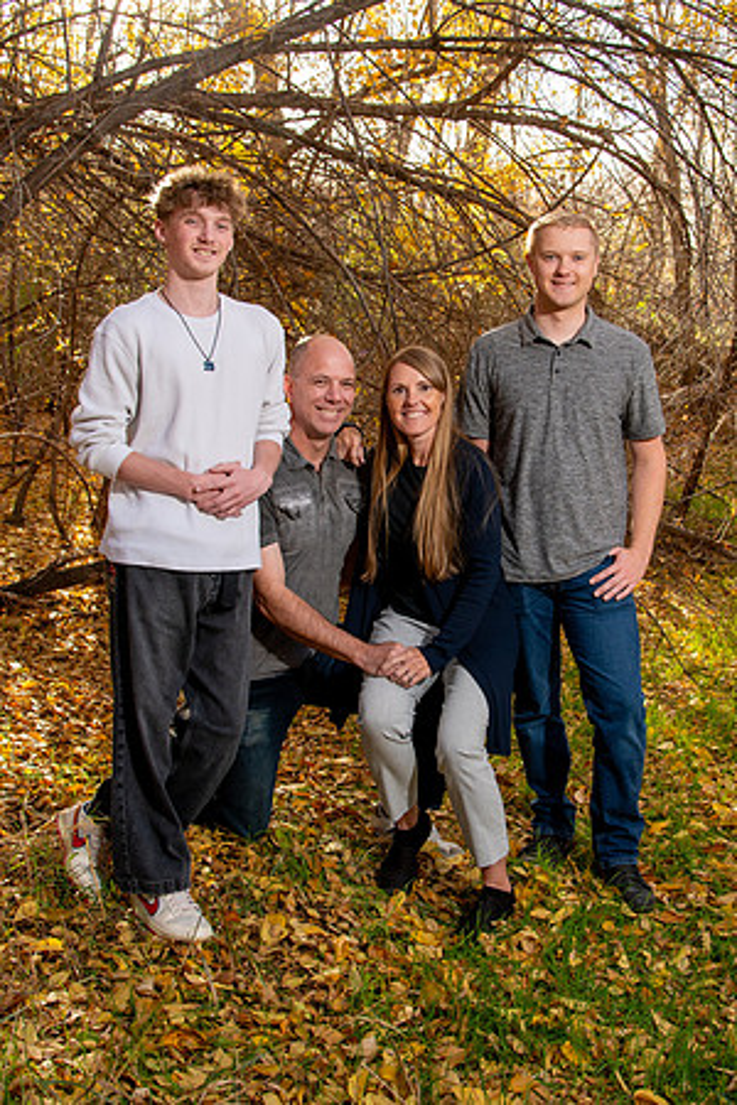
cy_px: 552
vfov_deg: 53.1
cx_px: 424
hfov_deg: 36.8
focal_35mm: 36
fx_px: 1106
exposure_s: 1/125
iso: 200
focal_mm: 24
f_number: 6.3
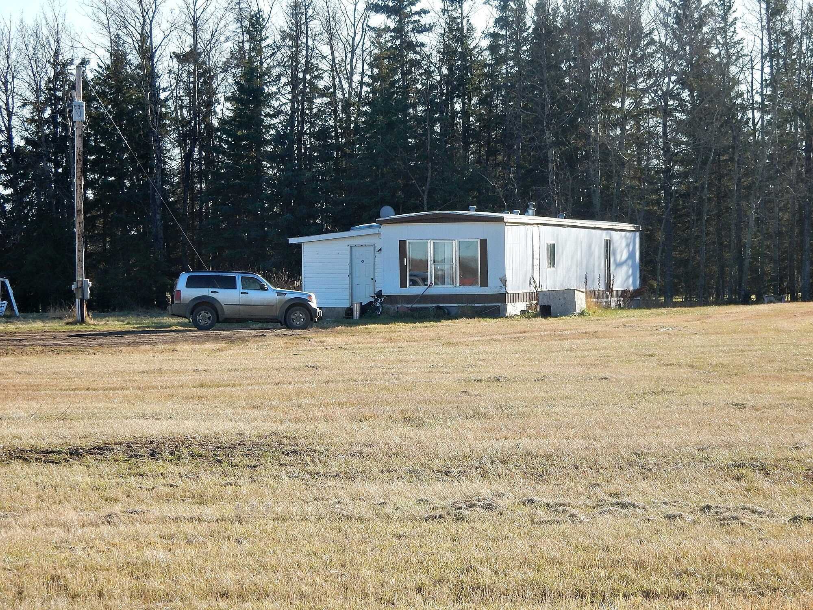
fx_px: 2748
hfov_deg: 16.8
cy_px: 305
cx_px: 406
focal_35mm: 117
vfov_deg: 12.7
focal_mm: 20.9
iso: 125
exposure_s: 1/250
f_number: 5.6
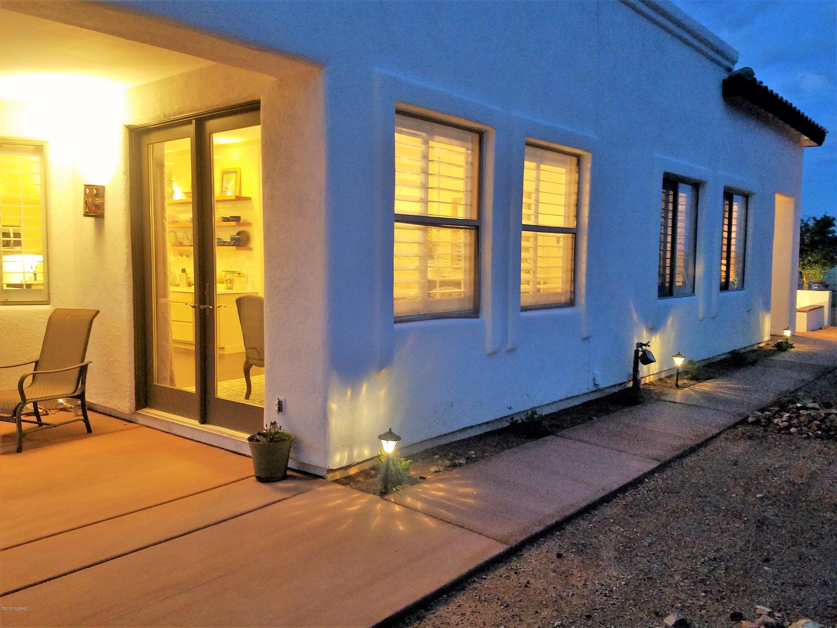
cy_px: 314
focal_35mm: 26
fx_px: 629
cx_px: 418
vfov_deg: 53.1
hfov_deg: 67.3
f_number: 1.7
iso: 200
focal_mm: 4.2
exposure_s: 1/12
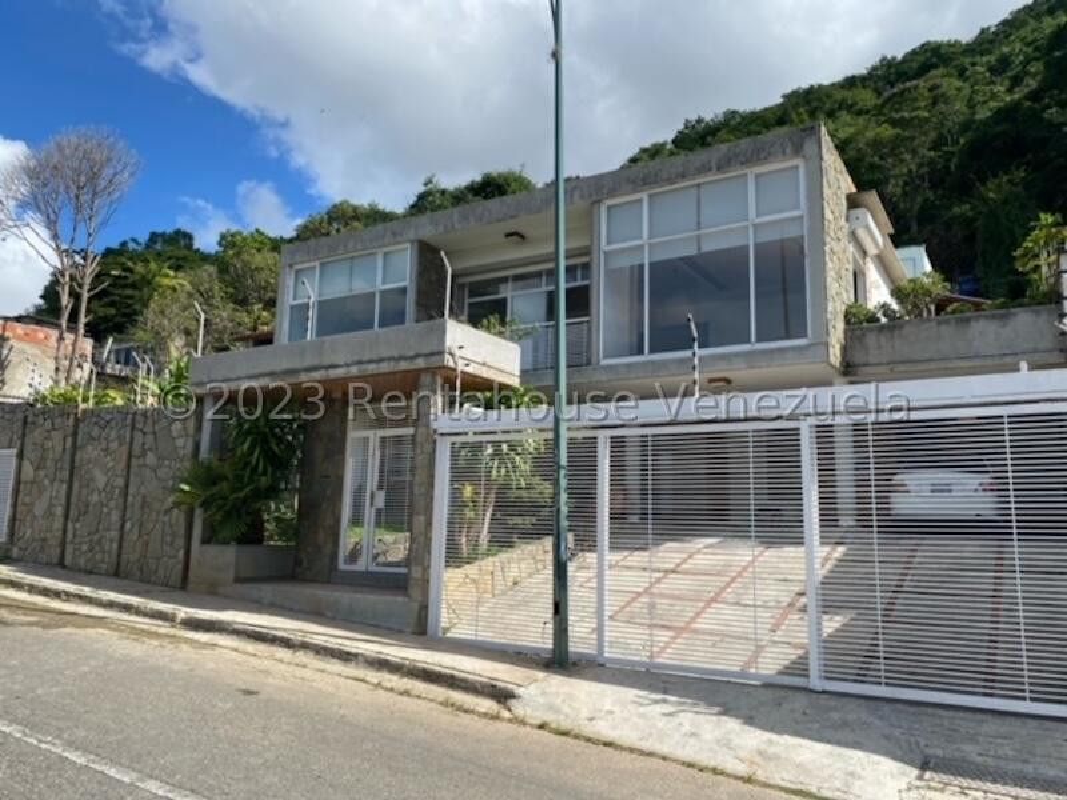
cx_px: 534
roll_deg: -1.6
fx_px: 801
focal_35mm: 26
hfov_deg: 67.3
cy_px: 400
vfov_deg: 53.1
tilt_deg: +9.2
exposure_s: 1/2571
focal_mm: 4.25
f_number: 1.8
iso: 32
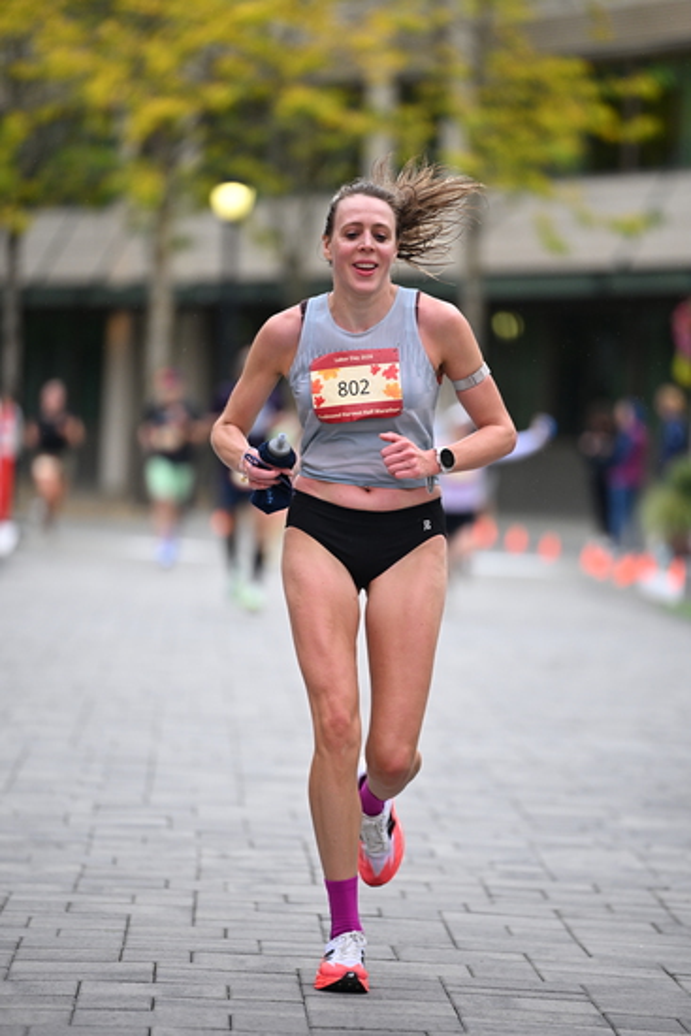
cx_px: 346
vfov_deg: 10.3
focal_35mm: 200
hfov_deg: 6.9
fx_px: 5754
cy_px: 518
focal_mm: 200
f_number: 2.8
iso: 1000
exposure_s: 1/1600
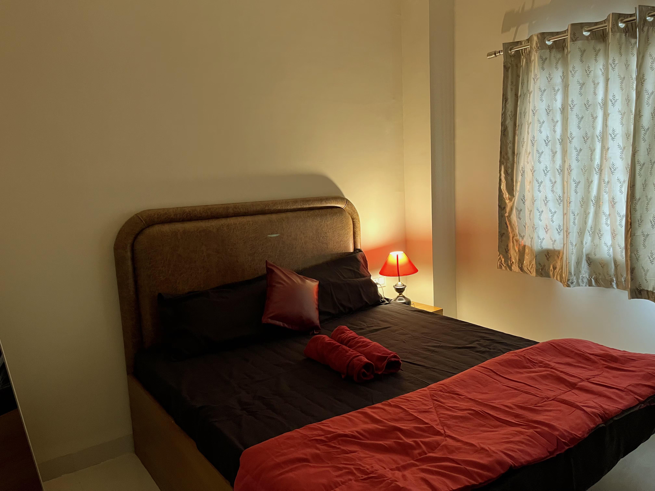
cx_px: 328
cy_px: 246
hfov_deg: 67.3
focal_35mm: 26
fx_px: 492
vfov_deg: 53.1
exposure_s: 1/50
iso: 320
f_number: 1.6
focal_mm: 5.1
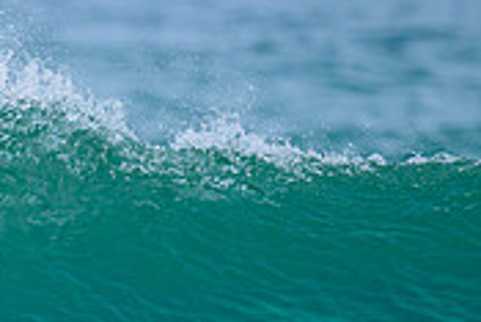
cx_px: -471
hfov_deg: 0.6
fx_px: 48821
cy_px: 535
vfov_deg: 0.4
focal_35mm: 3651
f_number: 6.3
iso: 400
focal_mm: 800
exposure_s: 1/2000
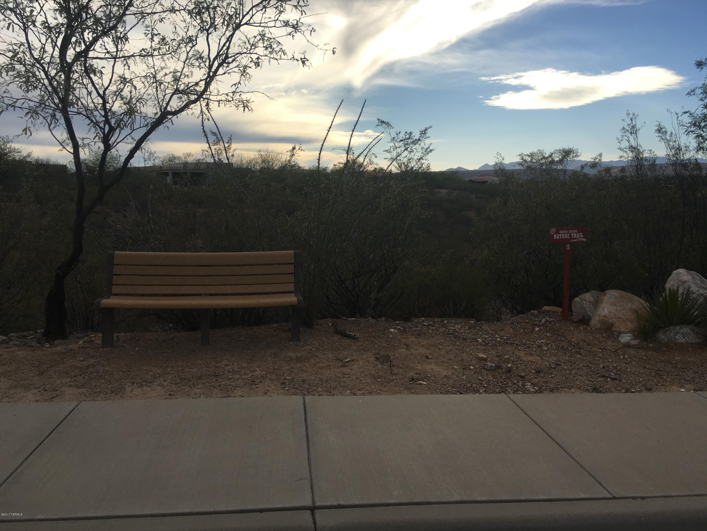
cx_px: 354
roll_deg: +1.2
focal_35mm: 29
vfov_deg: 48.2
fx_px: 592
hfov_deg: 61.7
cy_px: 266
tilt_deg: -6.2
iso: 25
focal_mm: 4.15
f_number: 2.2
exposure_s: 1/2198
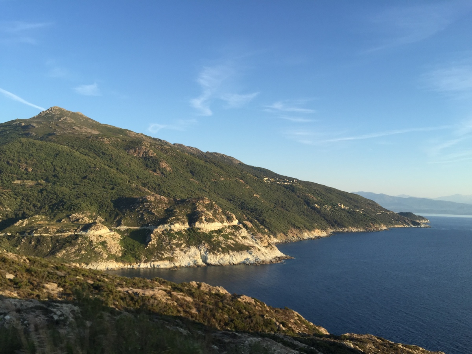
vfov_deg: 48.2
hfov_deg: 61.7
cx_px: 236
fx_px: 395
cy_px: 177
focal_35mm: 29
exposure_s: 1/732
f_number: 2.2
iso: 32
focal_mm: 4.15
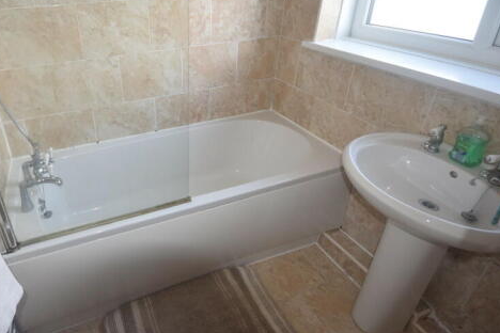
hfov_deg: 78.3
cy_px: 115
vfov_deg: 58.3
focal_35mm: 21
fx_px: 292
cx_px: 163
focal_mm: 10
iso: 640
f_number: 5.6
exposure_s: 1/125
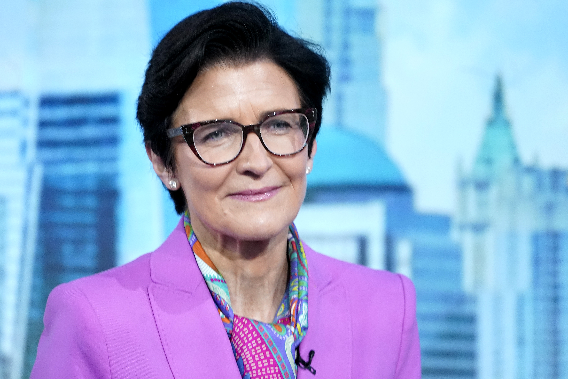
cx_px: 265
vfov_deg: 4.3
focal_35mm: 321
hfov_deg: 6.4
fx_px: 5064
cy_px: 194
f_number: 5.6
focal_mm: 300
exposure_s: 1/160
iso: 5000
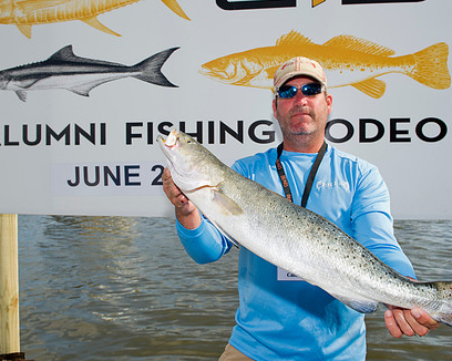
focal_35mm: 32
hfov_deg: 55.6
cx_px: 245
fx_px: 428
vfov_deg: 45.7
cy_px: 161
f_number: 8
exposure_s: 1/250
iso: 125
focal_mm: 24
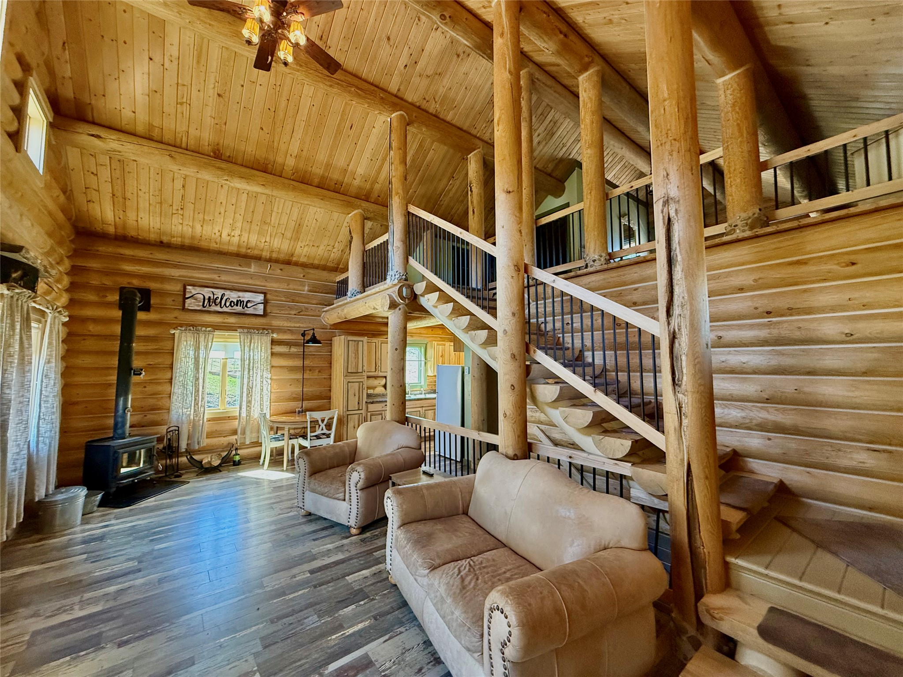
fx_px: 365
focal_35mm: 14
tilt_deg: +4.5
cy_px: 338
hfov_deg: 102.1
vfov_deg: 85.7
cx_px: 452
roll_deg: -0.1
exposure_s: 1/120
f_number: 2.2
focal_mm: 2.22
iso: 500
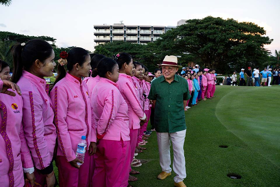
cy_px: 94
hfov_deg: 61.1
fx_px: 237
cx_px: 140
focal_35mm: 30
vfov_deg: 43.0
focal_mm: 30.5
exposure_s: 1/200
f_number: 8
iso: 4000
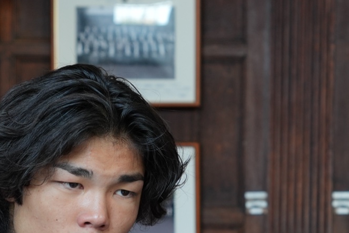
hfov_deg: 10.2
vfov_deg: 6.8
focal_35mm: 201
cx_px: 278
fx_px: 1947
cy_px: 240
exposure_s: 1/50
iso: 320
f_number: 4
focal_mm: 44.4
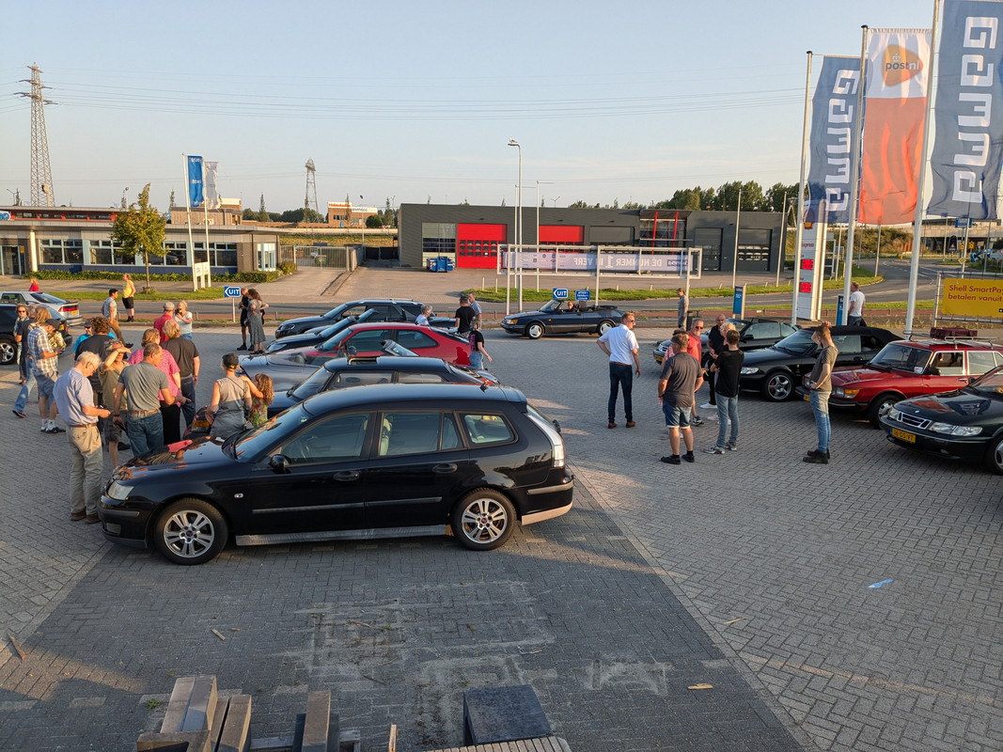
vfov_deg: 51.3
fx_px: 782
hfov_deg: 65.3
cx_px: 502
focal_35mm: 27
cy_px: 376
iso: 50
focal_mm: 4.38
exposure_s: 1/835
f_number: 1.73
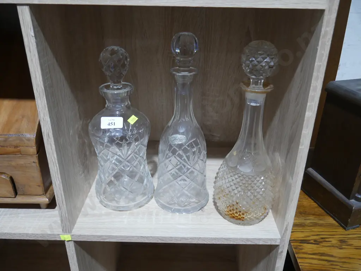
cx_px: 180
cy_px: 136
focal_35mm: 30
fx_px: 313
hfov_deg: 60.0
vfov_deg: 46.8
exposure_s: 1/60
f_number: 3.6
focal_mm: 15
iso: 500
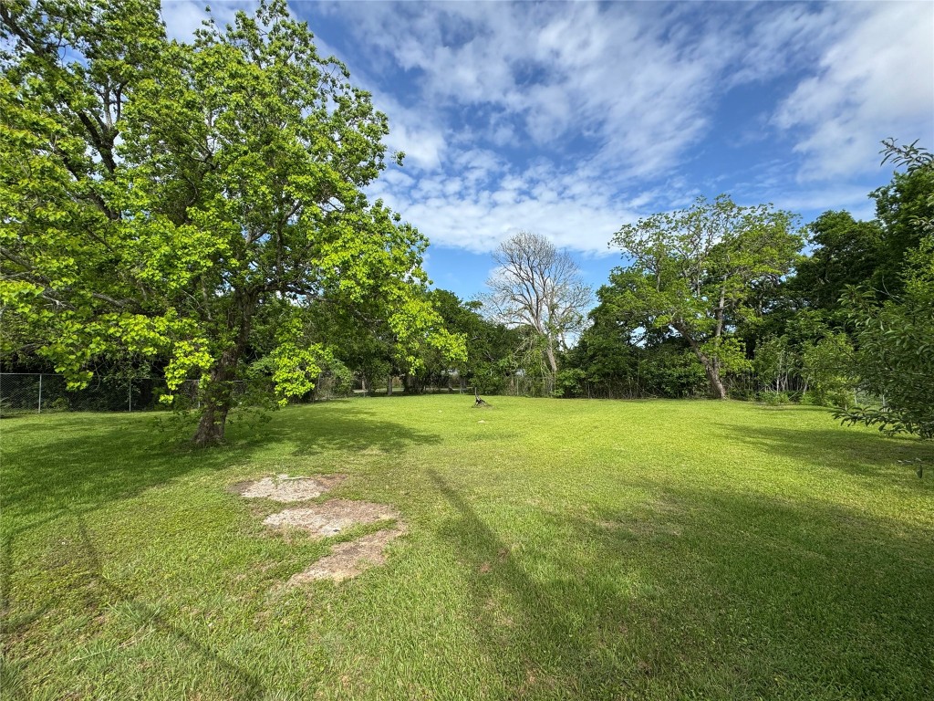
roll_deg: +0.6
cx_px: 467
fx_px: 378
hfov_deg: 102.1
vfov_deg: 85.7
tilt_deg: +1.2
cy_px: 350
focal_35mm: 14
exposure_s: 1/1477
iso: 50
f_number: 2.2
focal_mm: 2.22
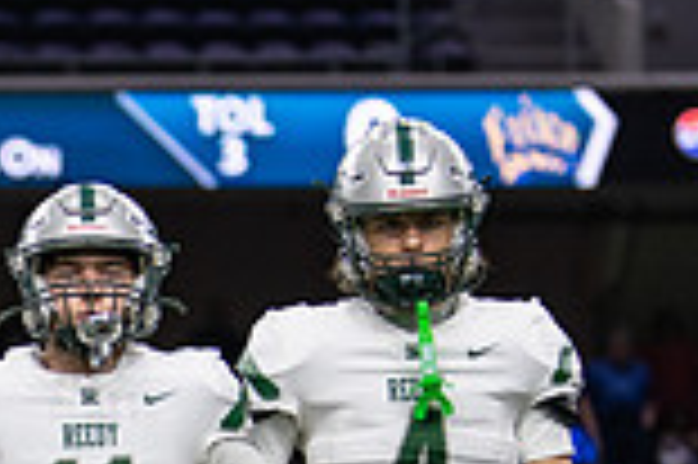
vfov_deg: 5.2
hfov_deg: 7.8
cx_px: -158
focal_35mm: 261
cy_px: 831
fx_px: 5055
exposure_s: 1/640
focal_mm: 50
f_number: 1.2
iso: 250
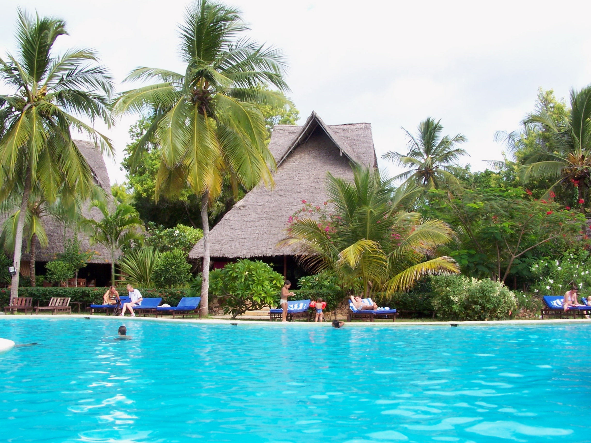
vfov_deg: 37.7
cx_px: 296
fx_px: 649
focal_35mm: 38
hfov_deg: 49.0
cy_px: 222
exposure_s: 1/125
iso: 100
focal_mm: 6.3
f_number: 8
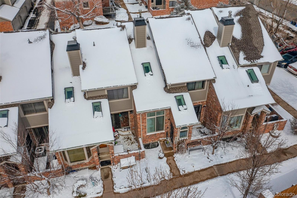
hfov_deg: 65.5
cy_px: 99
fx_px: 231
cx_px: 148
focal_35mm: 28
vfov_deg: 46.4
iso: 100
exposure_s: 1/200
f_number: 5
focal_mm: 10.26
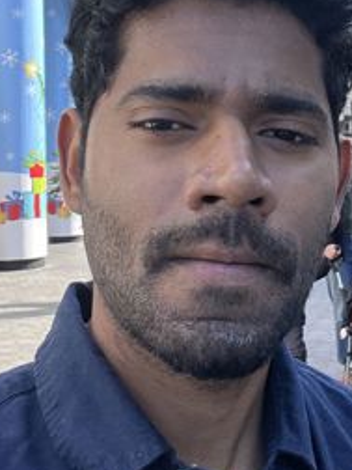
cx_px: 231
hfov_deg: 20.9
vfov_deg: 27.2
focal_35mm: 70
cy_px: 89
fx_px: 949
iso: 50
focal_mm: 2.71
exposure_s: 1/156
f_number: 2.2
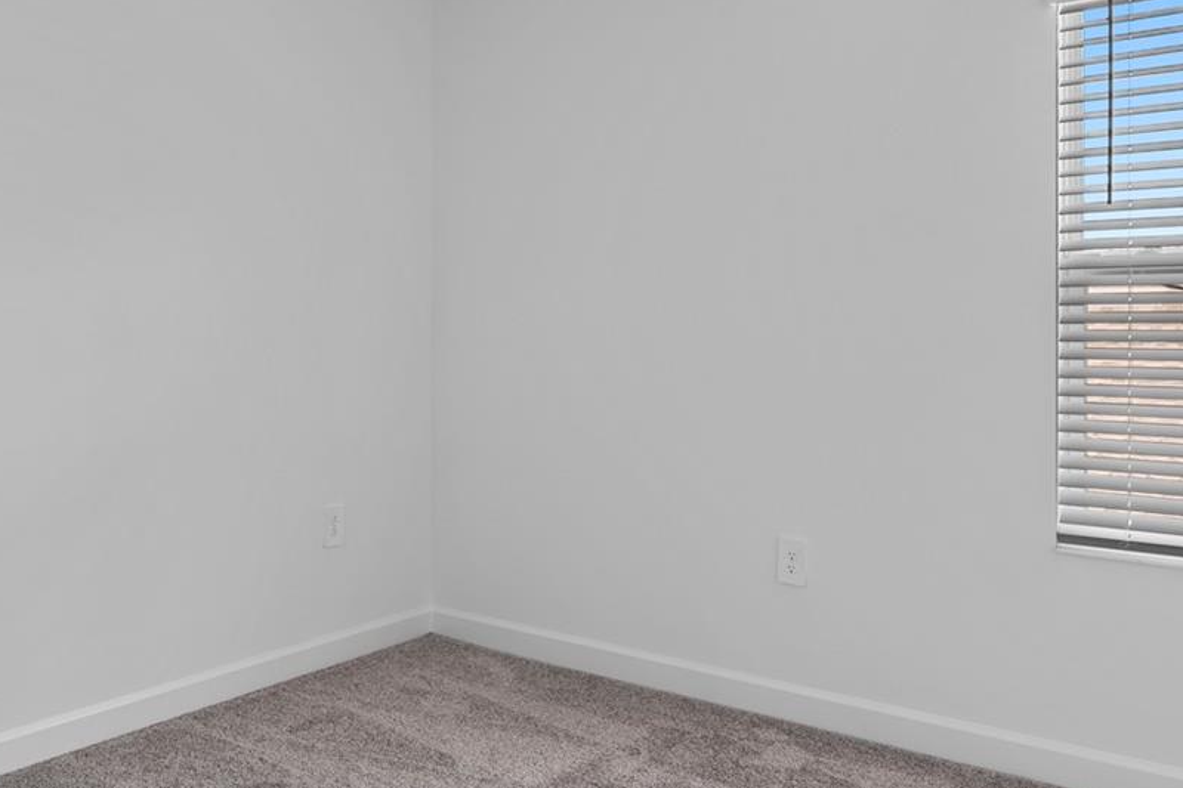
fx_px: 1051
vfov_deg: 41.0
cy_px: 333
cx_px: 476
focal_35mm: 32
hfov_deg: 58.3
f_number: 7.1
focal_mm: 16
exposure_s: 1/2
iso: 320
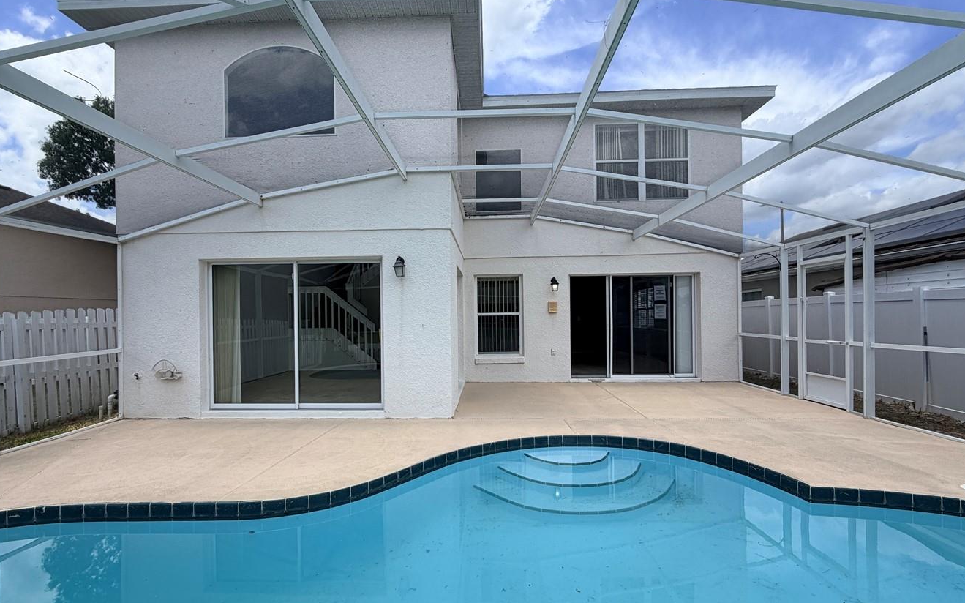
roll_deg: +1.2
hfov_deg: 91.1
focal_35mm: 18
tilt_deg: +0.1
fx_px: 473
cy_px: 318
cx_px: 471
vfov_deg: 64.9
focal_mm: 2.22
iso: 25
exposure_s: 1/770
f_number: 2.2
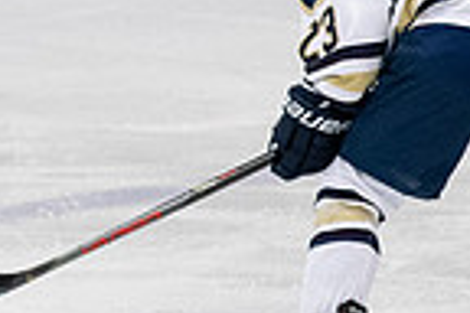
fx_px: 10156
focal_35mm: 778
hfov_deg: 2.6
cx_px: 937
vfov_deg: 1.8
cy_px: 83
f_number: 3.2
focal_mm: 90
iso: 2000
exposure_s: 1/800
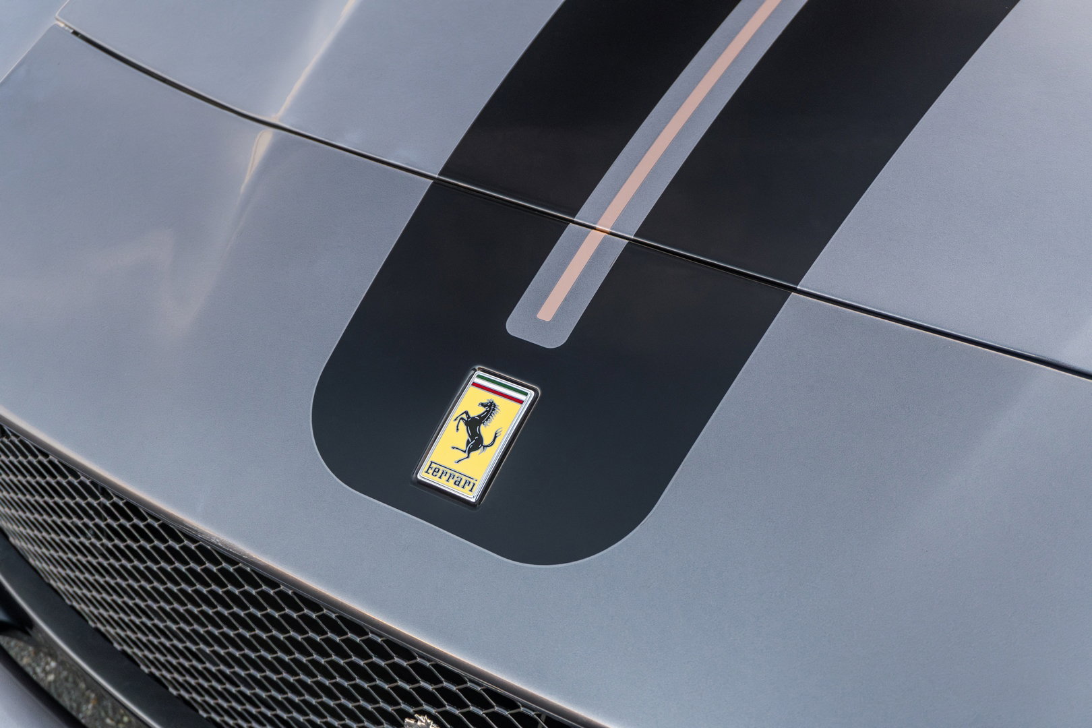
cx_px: 546
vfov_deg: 28.9
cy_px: 364
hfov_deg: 42.3
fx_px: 1410
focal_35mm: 46
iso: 2000
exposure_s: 1/160
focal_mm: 31
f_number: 5
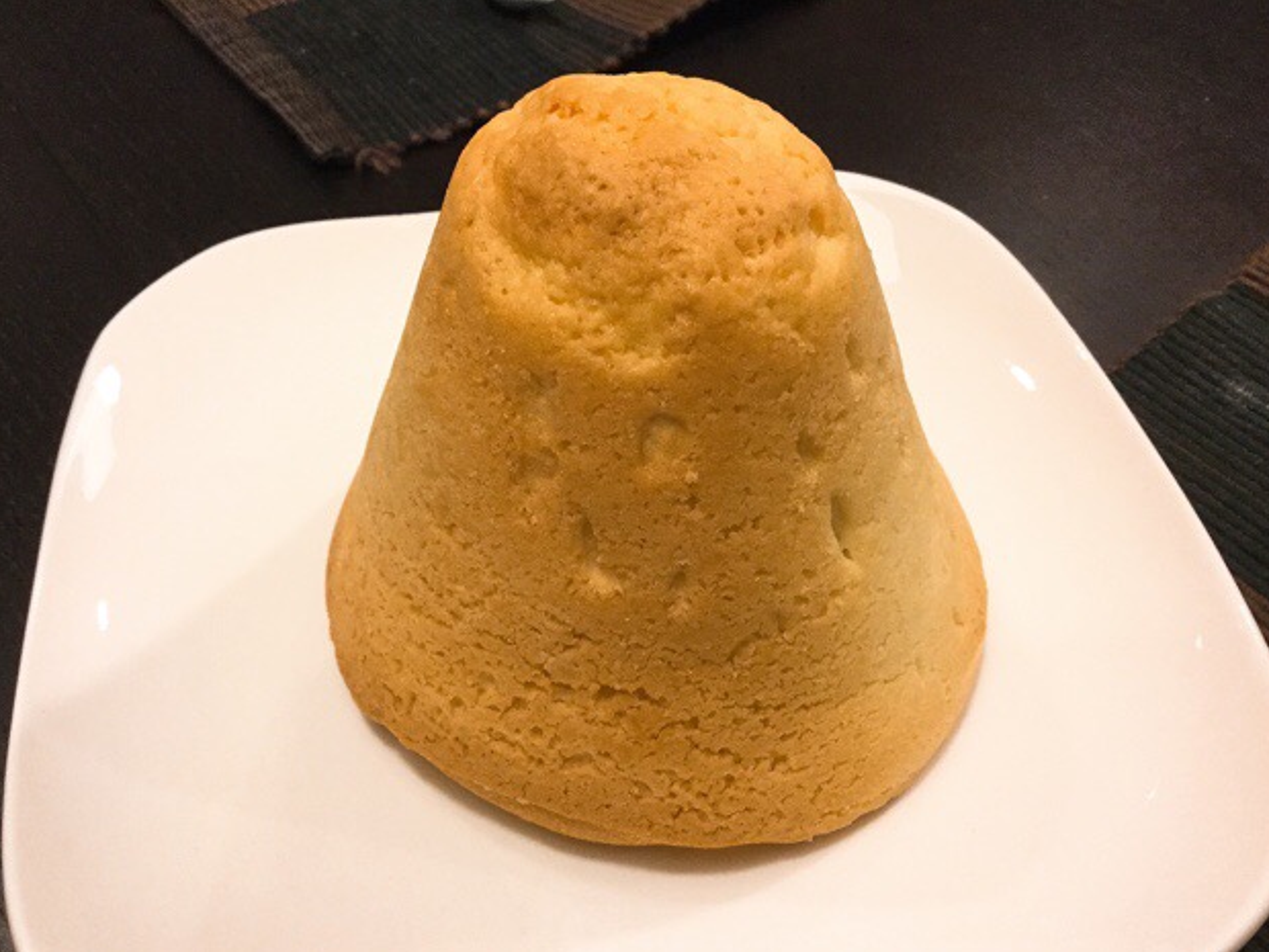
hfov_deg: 56.8
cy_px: 489
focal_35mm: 32
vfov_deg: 44.2
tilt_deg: -50.5
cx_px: 618
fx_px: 1173
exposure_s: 1/30
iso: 125
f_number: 2.4
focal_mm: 3.3
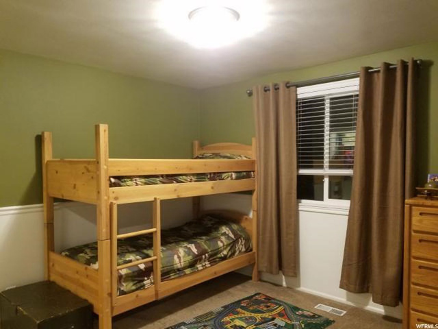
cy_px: 164
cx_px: 219
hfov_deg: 67.3
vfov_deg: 53.1
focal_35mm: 26
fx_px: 329
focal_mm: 4.2
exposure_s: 1/12
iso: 200
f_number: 1.7
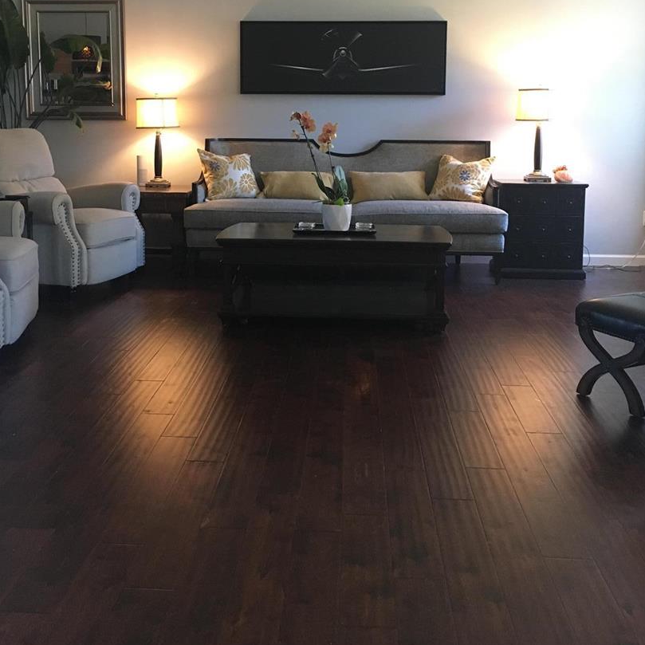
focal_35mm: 38
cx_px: 308
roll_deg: +0.8
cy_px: 203
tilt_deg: -5.1
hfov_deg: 43.8
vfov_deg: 43.1
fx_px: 801
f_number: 2.2
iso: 200
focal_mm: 4.15
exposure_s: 1/30
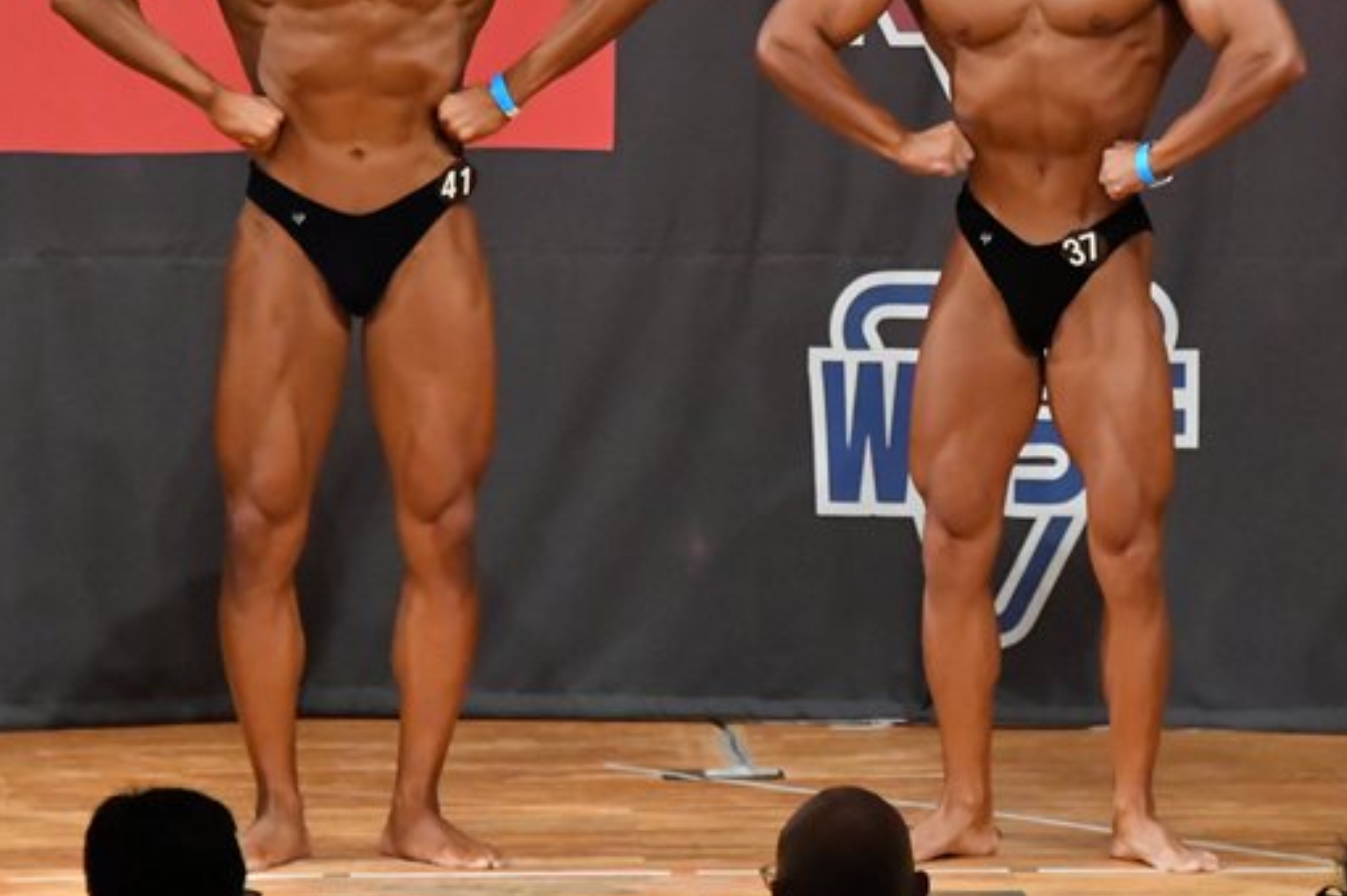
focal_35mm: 432
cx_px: 908
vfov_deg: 3.2
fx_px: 16153
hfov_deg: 4.8
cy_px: 266
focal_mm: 190
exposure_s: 1/400
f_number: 5.6
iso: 11400
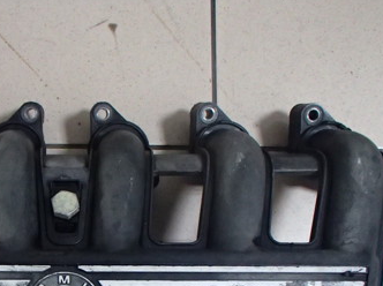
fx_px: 597
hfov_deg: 34.1
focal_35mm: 54
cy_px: 272
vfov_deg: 25.9
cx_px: 57
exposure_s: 1/20
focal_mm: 5
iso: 800
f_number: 3.9
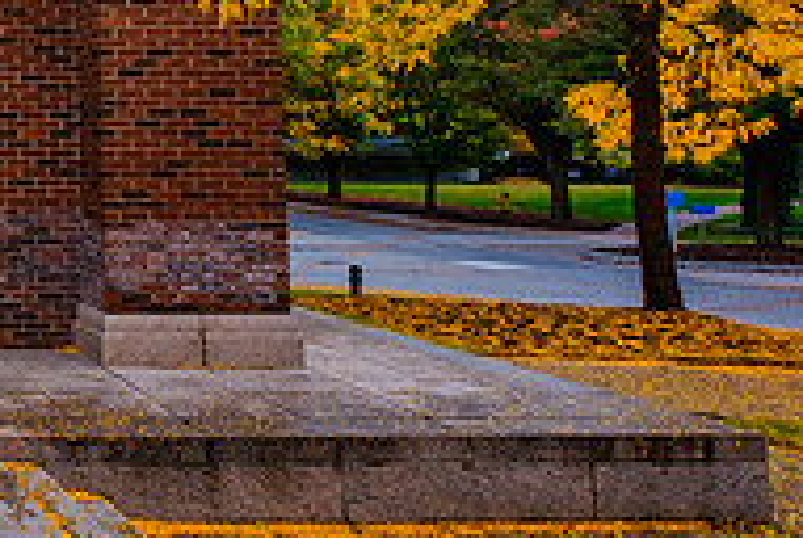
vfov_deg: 28.5
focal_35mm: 46
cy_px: 80
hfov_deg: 31.2
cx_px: -283
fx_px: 1028
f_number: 8
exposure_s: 1/10
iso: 160
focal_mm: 10
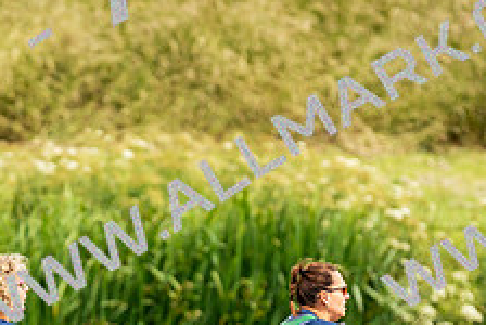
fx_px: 20993
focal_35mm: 1553
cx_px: 223
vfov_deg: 0.9
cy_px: 343
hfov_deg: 1.3
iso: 500
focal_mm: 600
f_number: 6.3
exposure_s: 1/2000
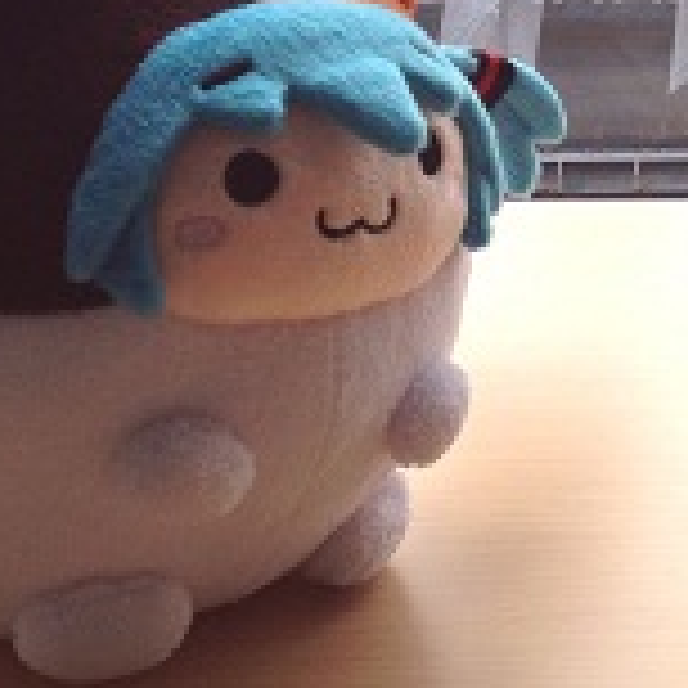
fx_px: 2271
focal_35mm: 101
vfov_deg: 16.9
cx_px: 571
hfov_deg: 17.1
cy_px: 38
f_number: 2.4
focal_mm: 4.28
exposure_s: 1/778
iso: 64
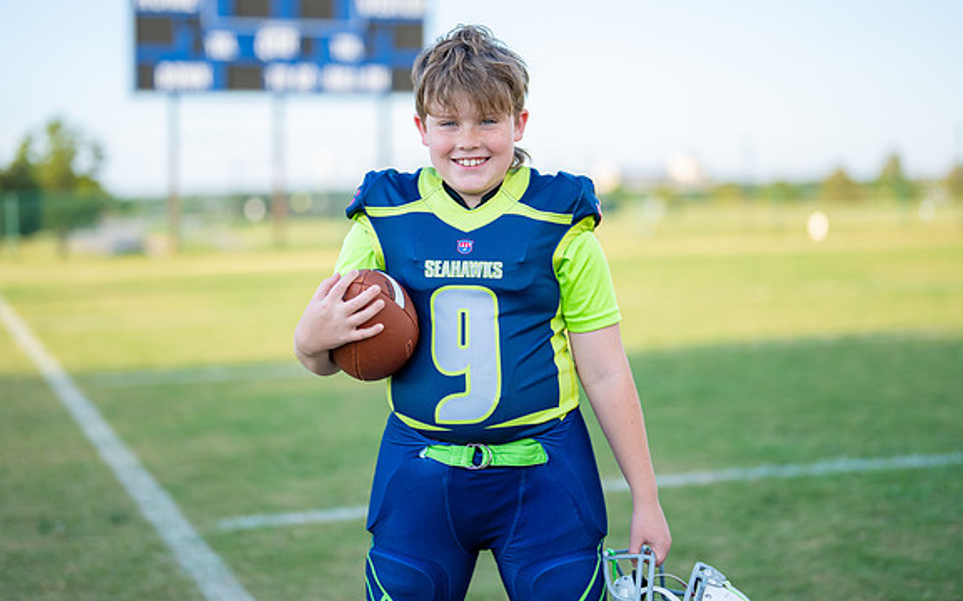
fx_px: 1626
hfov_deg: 33.0
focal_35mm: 62
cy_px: 241
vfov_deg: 20.9
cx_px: 477
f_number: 1.2
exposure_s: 1/2000
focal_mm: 50
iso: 100
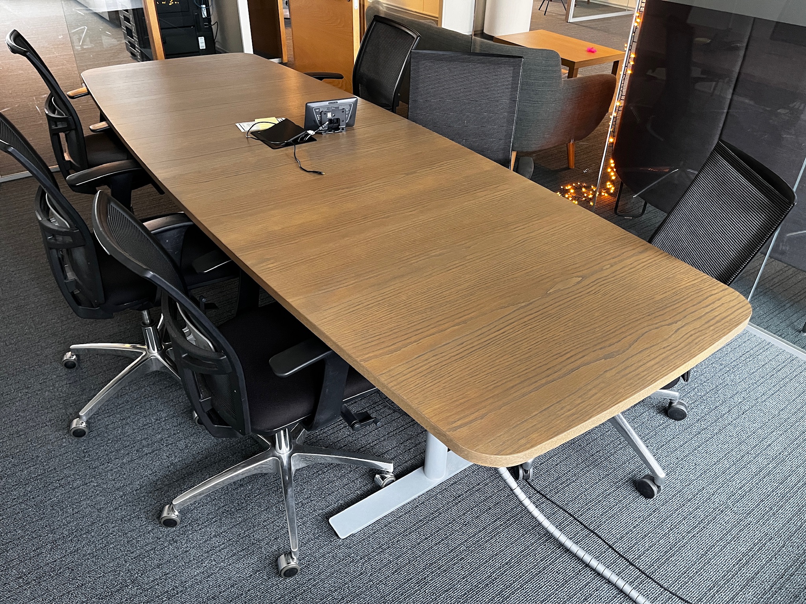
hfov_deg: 67.3
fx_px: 605
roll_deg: -0.3
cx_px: 403
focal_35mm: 26
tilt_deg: -34.2
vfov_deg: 53.1
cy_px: 302
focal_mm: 5.1
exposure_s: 1/50
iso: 400
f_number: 1.6
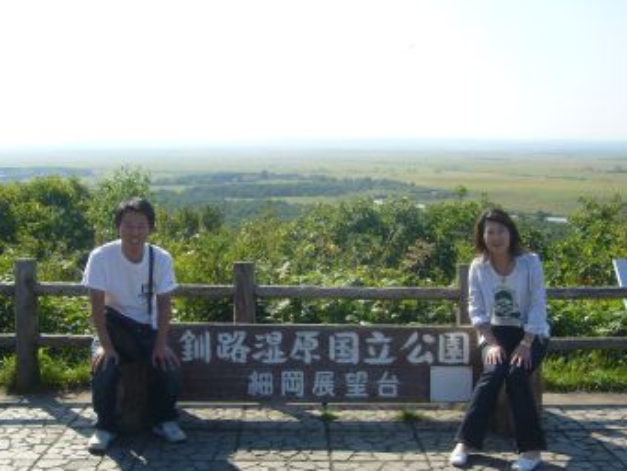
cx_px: 313
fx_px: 743
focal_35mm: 41
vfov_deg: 35.1
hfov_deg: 45.8
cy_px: 258
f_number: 5.6
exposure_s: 1/250
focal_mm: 5.8
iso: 80
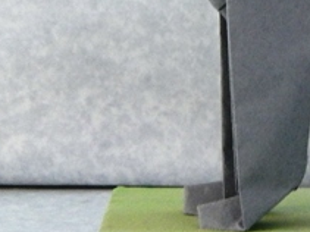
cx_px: 273
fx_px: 1369
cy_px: -24
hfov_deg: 12.8
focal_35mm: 153
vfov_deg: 9.6
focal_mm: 6.1
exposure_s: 1/15
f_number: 3.3
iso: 400
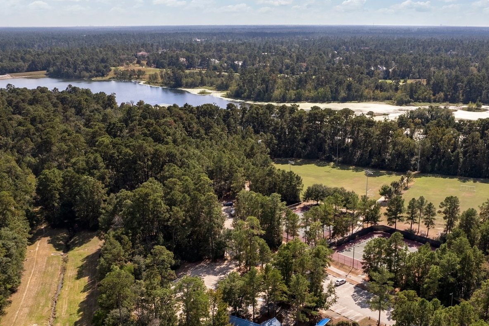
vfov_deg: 33.8
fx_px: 516
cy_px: 268
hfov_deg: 50.4
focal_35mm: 38
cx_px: 291
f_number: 2.8
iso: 100
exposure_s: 1/90
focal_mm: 8.38
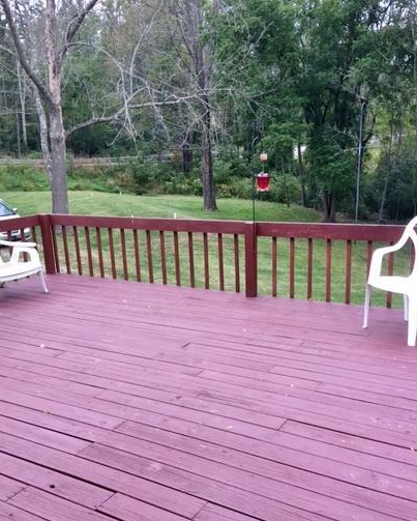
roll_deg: +1.8
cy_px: 316
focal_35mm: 36
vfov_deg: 49.9
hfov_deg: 41.2
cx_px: 209
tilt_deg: -15.7
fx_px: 555
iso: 25
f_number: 2.2
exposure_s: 1/40
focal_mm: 4.15
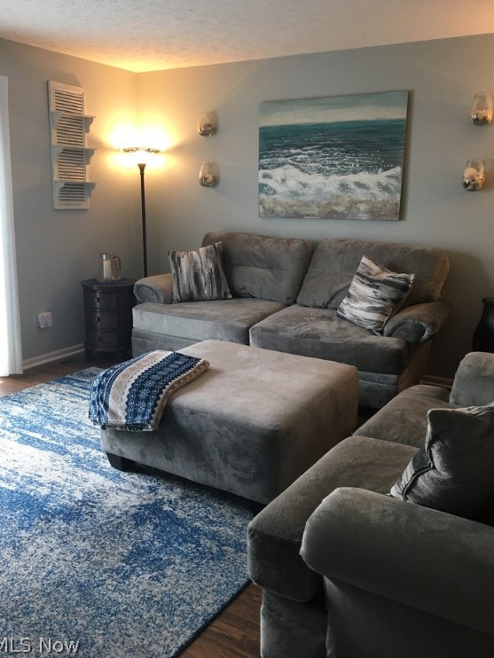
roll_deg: -1.4
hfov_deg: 46.8
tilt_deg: -14.5
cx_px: 243
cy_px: 319
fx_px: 571
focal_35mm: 30
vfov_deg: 59.9
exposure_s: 1/30
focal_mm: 4.15
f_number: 2.2
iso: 100
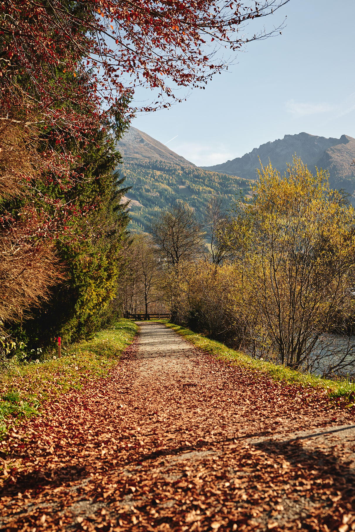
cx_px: 178
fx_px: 739
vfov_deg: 39.6
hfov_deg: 27.0
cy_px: 266
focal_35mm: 50
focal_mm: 50
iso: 250
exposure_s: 1/800
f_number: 6.3
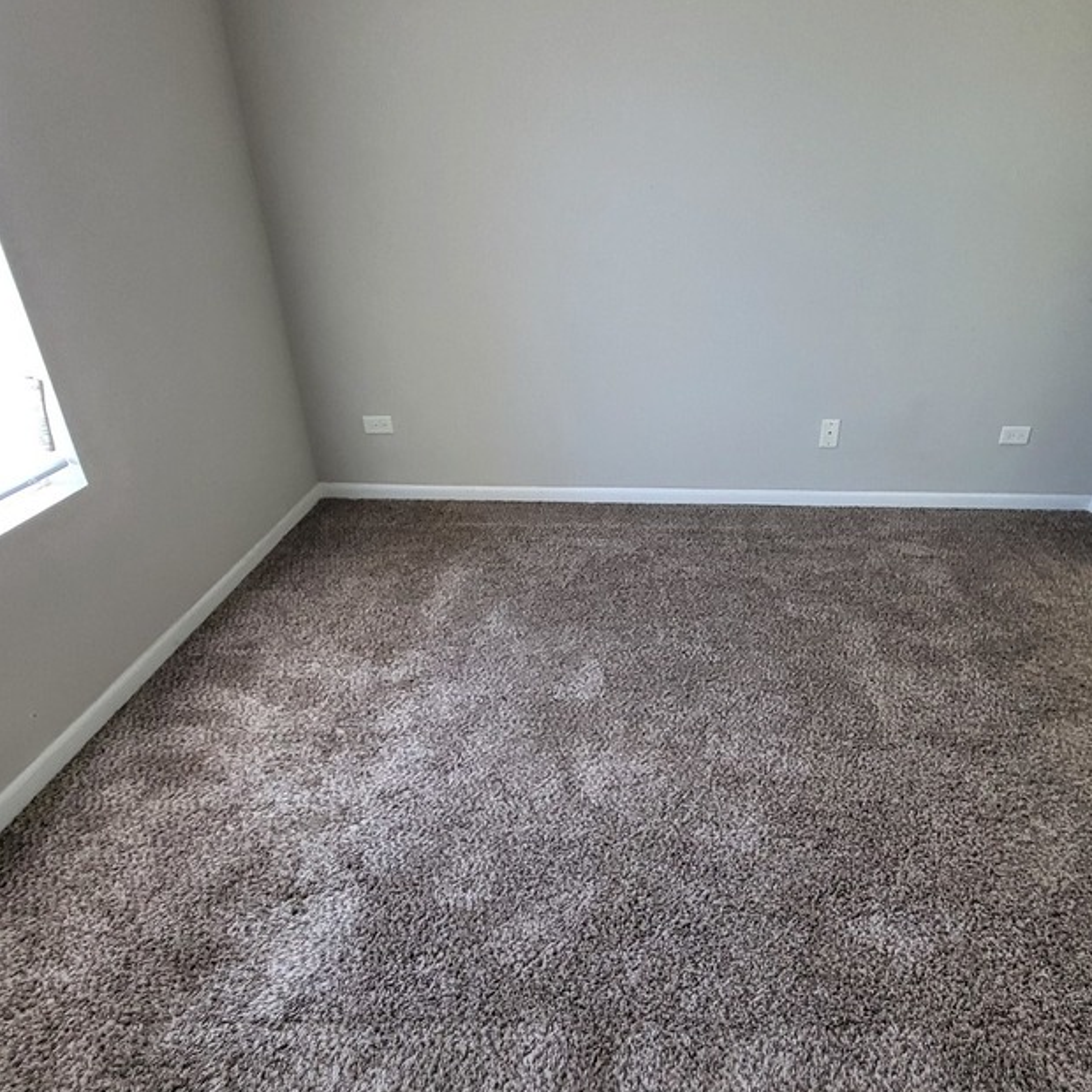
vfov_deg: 74.7
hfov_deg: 74.0
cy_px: 581
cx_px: 653
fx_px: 714
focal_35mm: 20
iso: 320
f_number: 2.2
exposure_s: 1/40
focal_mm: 1.74
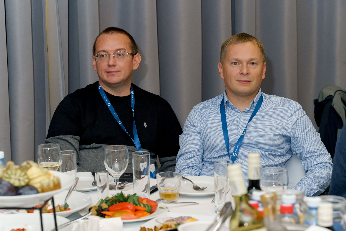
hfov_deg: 23.1
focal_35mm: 88
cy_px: 116
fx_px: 846
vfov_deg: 15.5
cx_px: 173
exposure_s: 1/125
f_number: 5.6
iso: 3200
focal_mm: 88
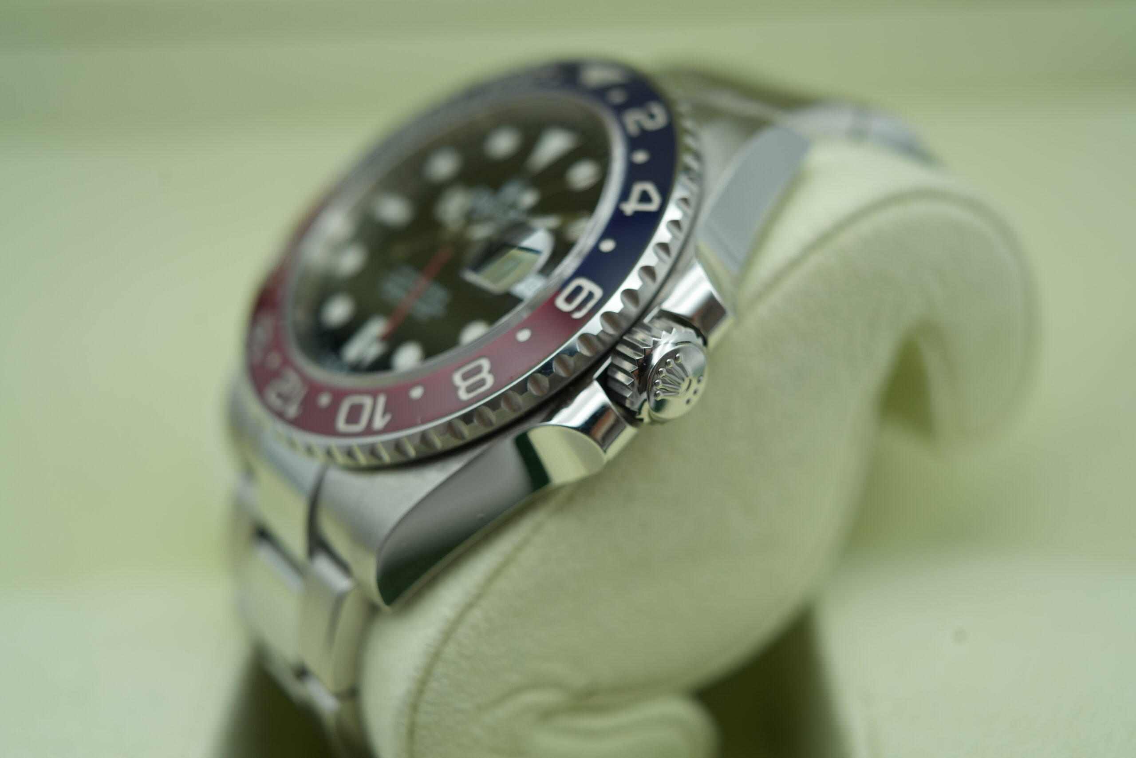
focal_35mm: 35
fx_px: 1104
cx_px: 568
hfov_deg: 54.4
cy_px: 379
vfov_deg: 37.9
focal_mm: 35
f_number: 5
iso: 400
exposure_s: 1/250
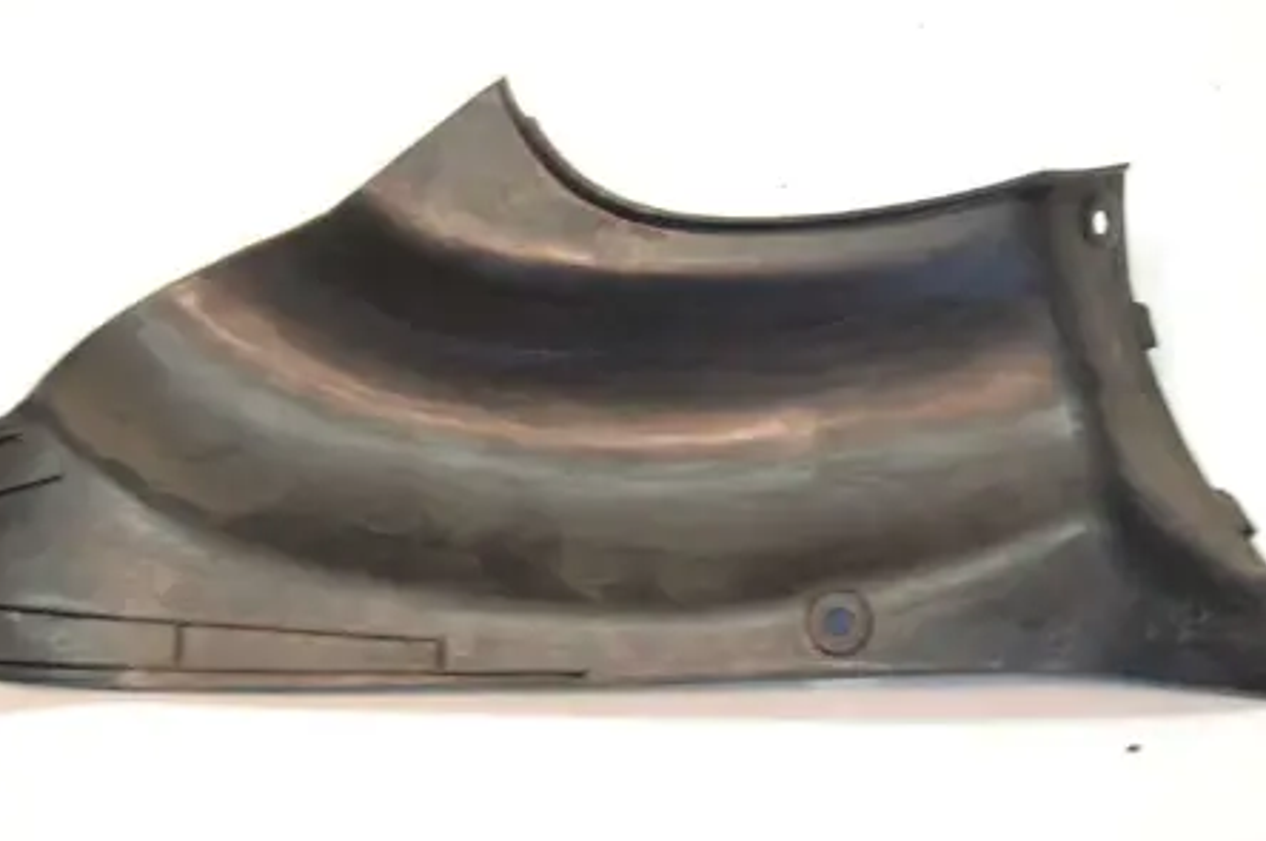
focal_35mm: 77
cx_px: 580
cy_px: 393
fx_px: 2705
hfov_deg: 26.3
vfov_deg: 17.7
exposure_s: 1/30
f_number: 5.3
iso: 560
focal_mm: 42
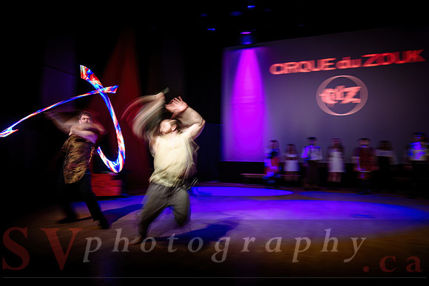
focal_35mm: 25
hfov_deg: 71.6
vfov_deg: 51.4
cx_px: 223
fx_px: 297
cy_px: 143
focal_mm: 24
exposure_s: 1/5
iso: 64
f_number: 2.8
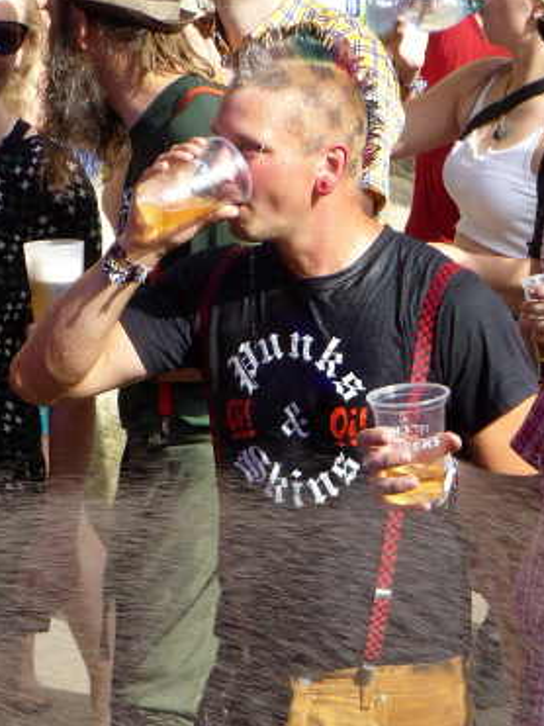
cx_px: 317
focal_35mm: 232
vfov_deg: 8.5
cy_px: 626
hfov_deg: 6.4
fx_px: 4864
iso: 100
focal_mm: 15.5
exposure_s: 1/320
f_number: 4
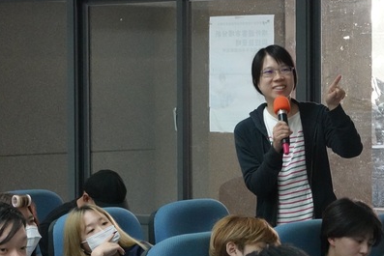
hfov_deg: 13.0
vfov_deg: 8.7
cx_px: 286
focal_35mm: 157
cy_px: 140
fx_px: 1675
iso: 3200
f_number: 4
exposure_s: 1/200
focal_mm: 32.7
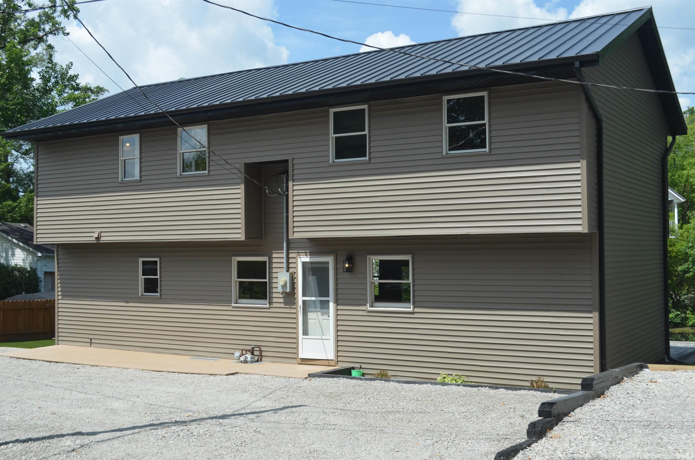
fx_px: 809
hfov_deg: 46.5
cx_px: 348
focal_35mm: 42
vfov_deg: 31.7
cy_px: 230
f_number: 8
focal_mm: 28
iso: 200
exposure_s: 1/500
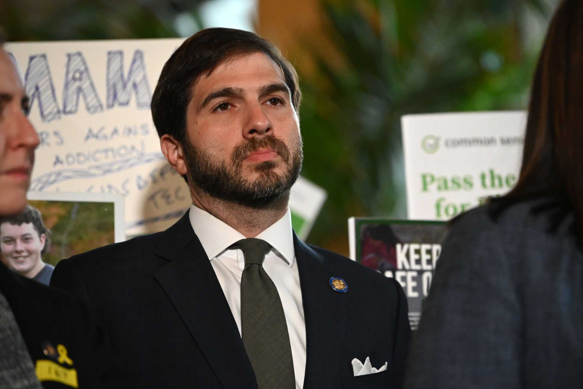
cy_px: 194
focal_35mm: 201
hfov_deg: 10.2
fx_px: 3255
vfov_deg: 6.8
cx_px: 291
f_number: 3.5
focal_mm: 200
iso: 12800
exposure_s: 1/2500
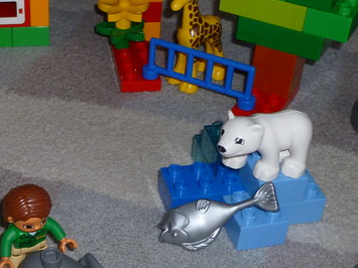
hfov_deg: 26.6
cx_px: 47
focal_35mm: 71
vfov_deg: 20.6
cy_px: 183
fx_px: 734
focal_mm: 5
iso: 160
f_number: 3.3
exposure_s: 1/30
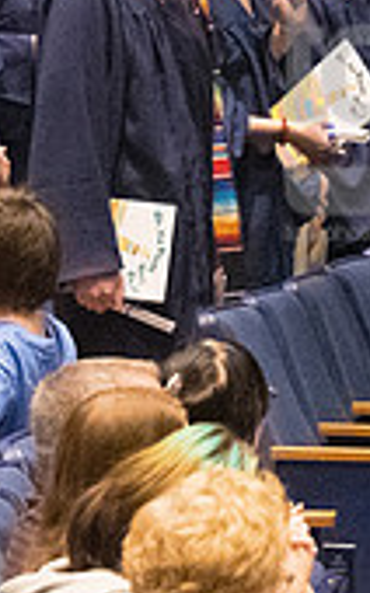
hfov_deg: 2.7
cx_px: 391
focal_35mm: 481
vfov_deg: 4.4
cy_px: 122
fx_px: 7774
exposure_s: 1/250
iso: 8000
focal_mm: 92
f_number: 4.5
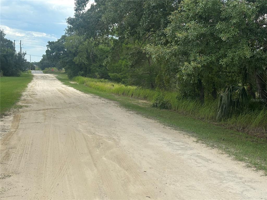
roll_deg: -1.2
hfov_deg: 39.7
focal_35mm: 48
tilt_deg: -6.5
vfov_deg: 30.3
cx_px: 134
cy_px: 100
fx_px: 370
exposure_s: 1/1880
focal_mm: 6.86
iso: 64
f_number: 1.78
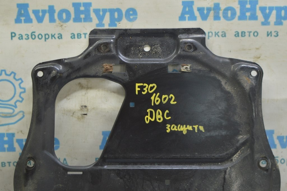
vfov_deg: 22.6
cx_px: 144
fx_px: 478
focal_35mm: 60
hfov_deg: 33.4
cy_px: 96
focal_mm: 40
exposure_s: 1/20
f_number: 5.6
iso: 400
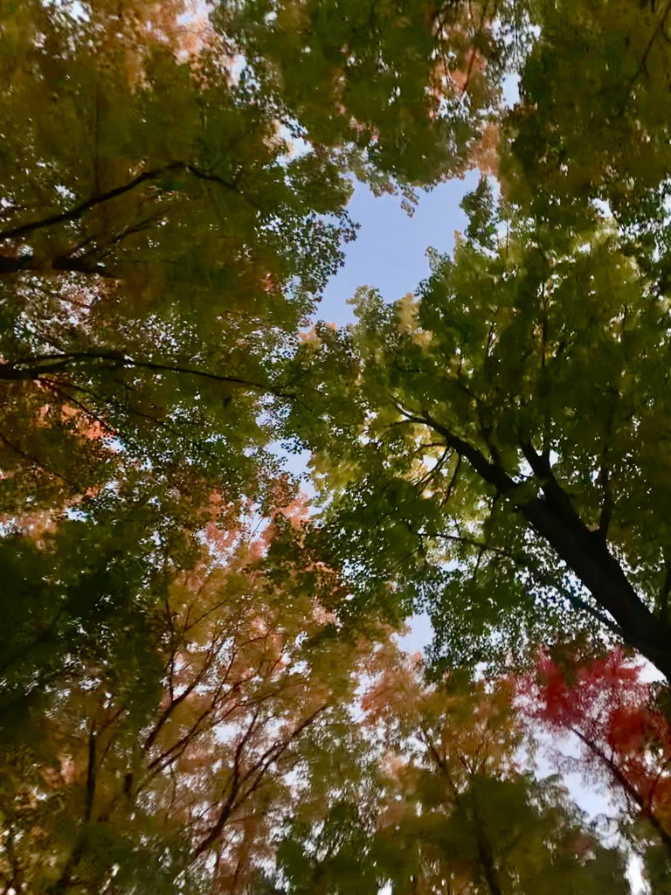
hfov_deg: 53.1
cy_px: 448
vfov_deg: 67.3
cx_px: 336
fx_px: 672
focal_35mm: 26
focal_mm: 4.25
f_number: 1.8
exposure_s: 1/25
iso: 1000
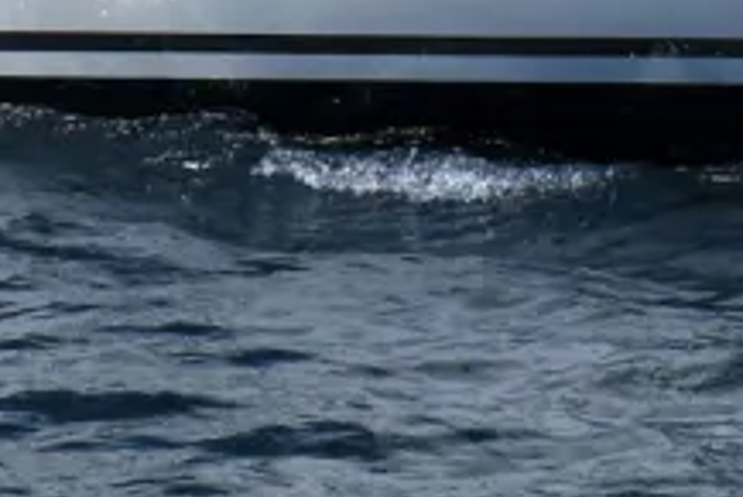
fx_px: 7790
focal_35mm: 377
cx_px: 1195
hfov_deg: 5.4
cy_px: -848
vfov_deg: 3.6
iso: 200
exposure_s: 1/1250
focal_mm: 39
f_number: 11
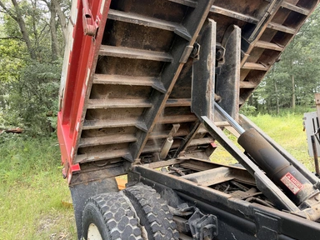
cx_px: 164
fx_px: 231
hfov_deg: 69.4
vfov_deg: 54.9
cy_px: 117
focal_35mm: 25
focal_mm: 6.76
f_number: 1.78
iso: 100
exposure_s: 1/372
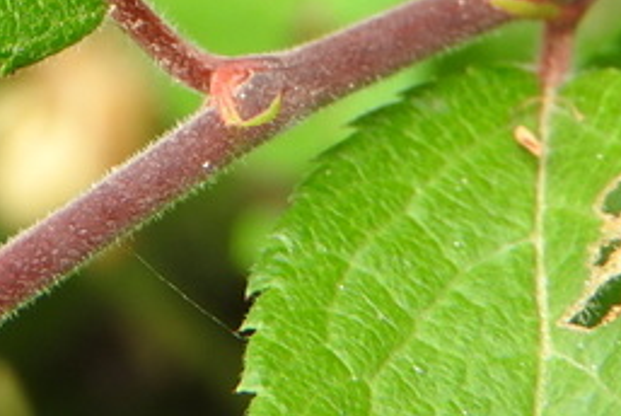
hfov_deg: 5.6
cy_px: -300
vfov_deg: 3.8
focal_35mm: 362
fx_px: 6251
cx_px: -221
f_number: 4.8
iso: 110
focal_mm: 18.8
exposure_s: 1/60
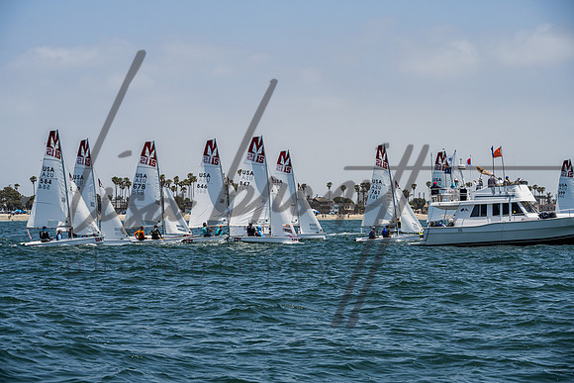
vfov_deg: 13.0
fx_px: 1674
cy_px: 192
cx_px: 287
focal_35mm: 105
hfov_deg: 19.5
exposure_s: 1/2500
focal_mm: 105
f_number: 8
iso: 400
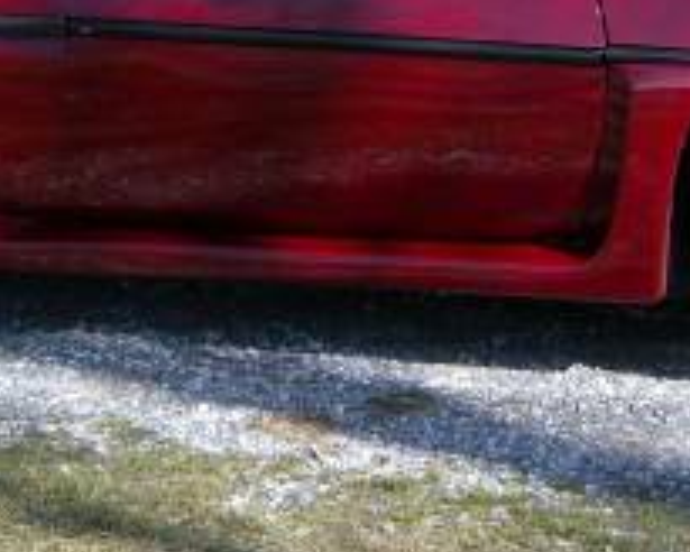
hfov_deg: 16.6
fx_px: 2369
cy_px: 96
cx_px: 369
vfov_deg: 13.2
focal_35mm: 116
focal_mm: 6.4
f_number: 4.8
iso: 100
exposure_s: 1/287
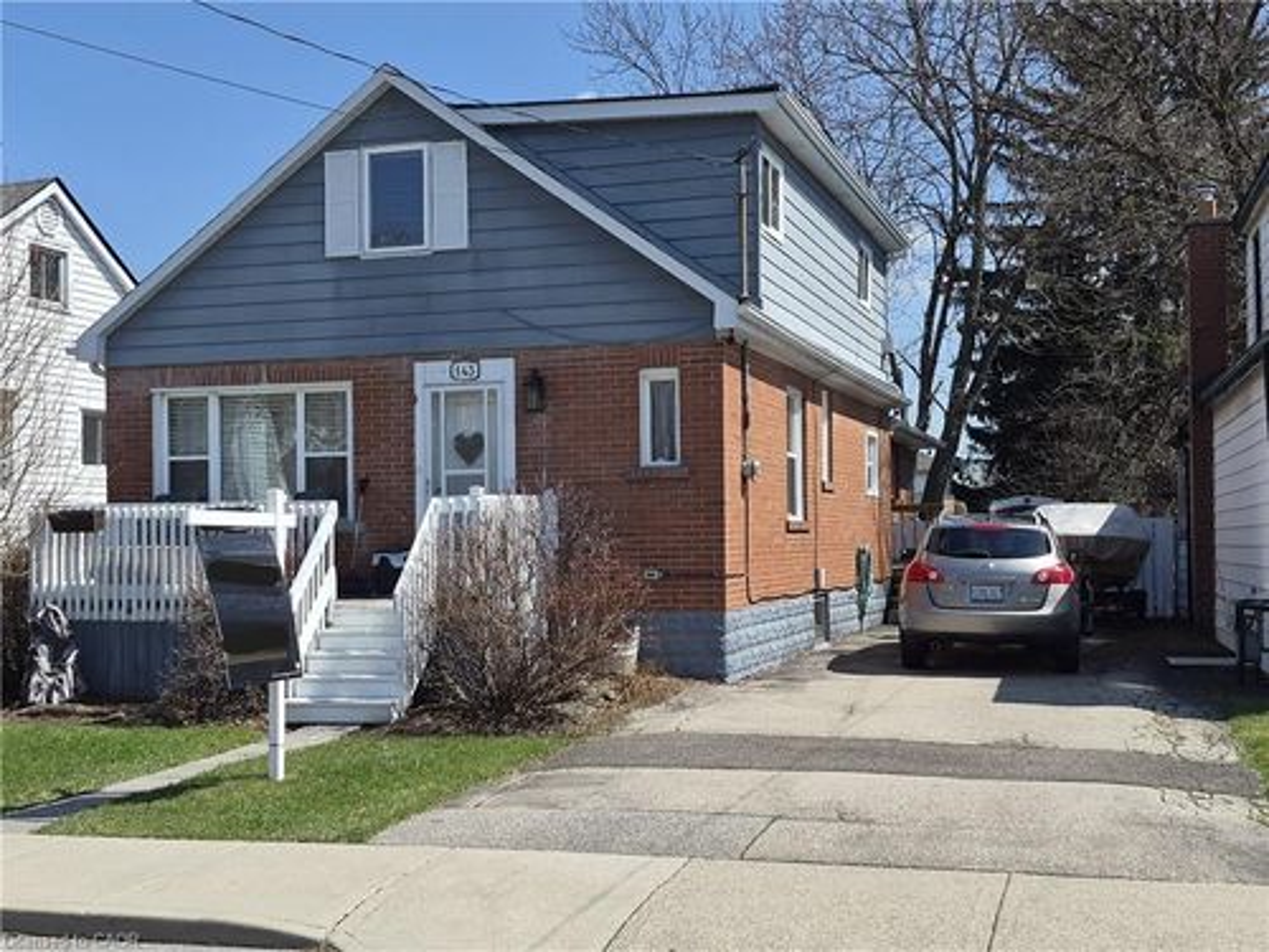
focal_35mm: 42
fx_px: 1540
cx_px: 634
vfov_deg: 34.3
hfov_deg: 44.8
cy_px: 476
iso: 80
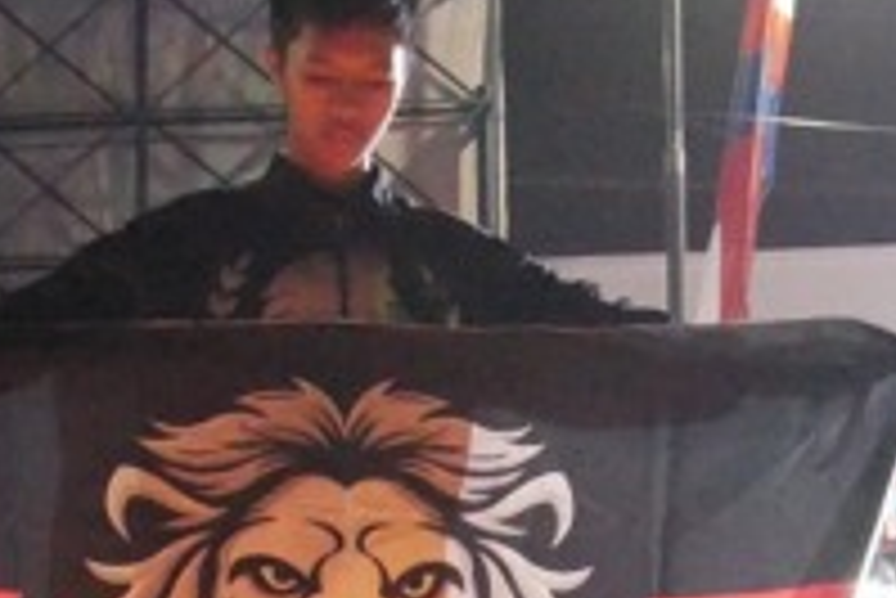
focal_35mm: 141
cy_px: 580
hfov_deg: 14.5
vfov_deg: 9.7
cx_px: 317
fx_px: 3512
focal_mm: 22
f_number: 4.7
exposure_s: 1/40
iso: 12800
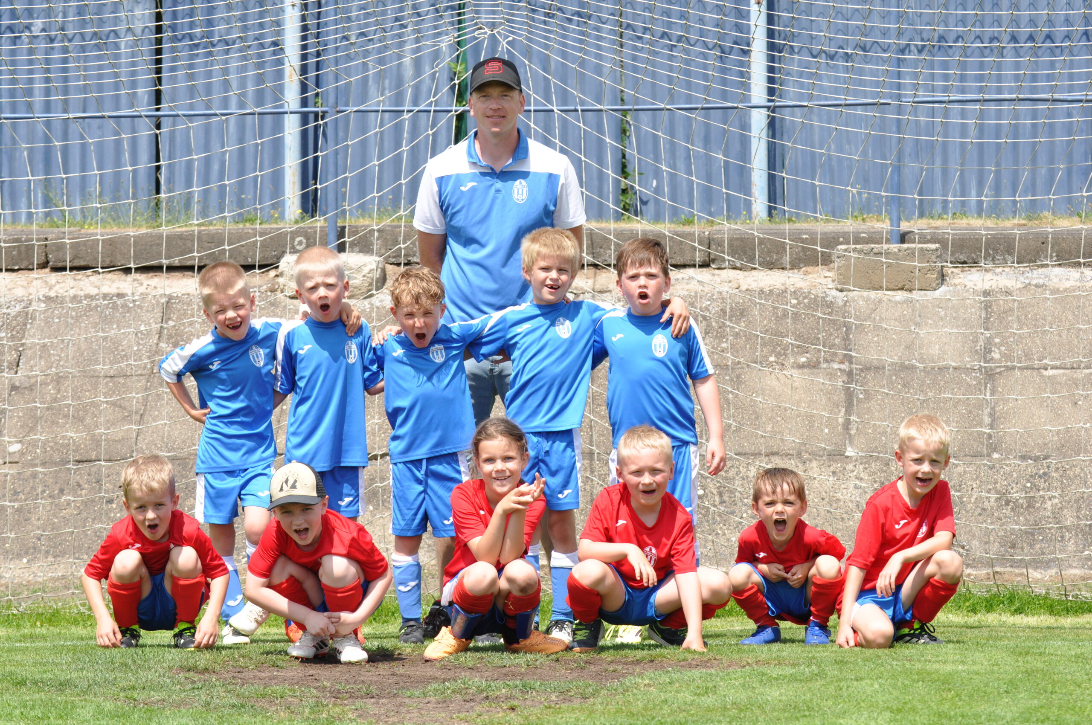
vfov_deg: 10.7
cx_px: 546
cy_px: 362
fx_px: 3863
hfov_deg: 16.1
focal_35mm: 128
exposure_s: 1/1000
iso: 500
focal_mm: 85
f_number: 6.3
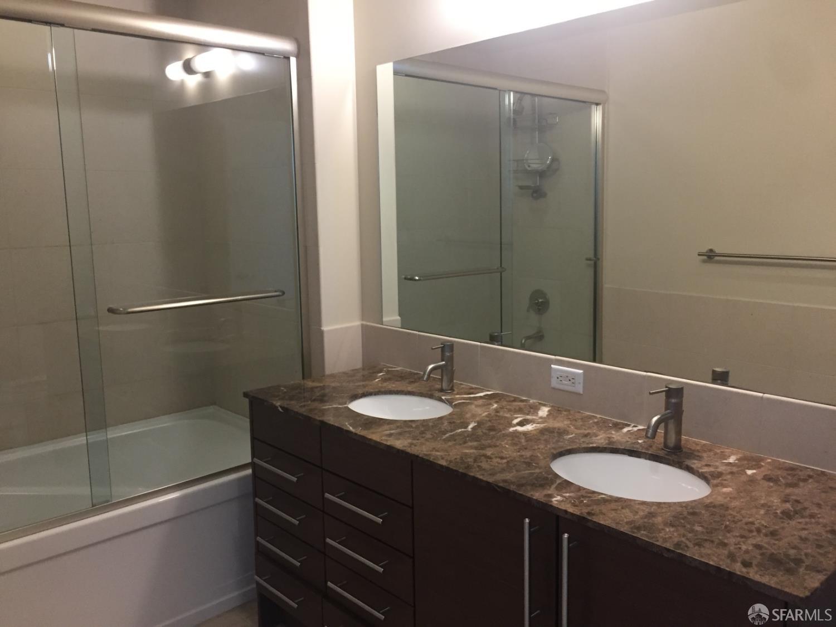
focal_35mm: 29
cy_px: 314
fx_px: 700
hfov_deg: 61.7
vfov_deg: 48.2
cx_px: 418
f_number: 2.2
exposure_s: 1/30
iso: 160
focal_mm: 4.15
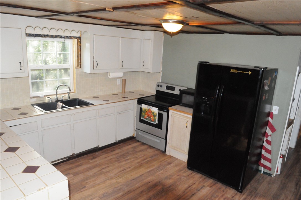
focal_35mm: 26
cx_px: 150
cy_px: 100
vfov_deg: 50.3
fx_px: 213
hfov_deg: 70.5
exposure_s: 1/60
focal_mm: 17
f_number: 8
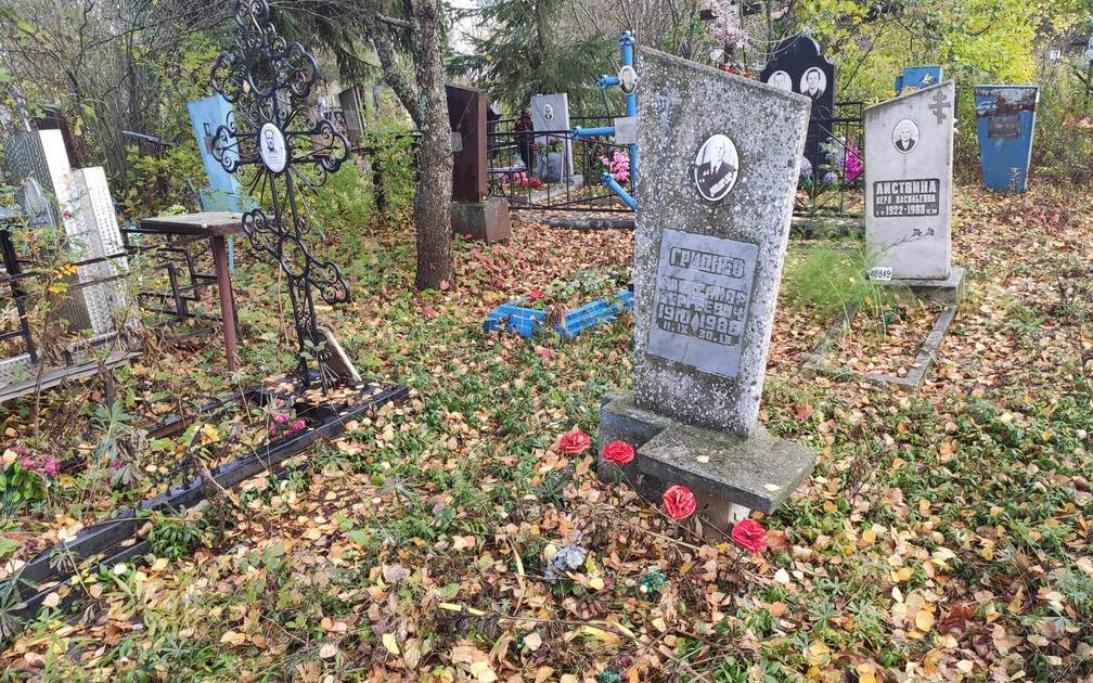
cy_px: 363
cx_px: 545
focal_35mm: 28
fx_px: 834
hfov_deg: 66.5
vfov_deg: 44.5
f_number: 1.75
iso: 113
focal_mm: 4.77
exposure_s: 1/100
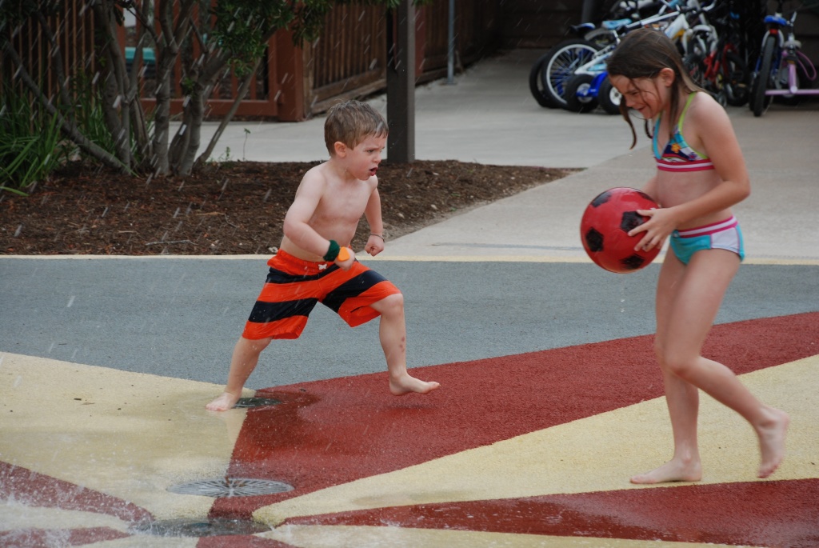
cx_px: 410
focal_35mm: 142
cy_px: 274
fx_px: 3245
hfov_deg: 14.4
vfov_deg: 9.7
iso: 200
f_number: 5.6
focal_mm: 95
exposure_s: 1/250
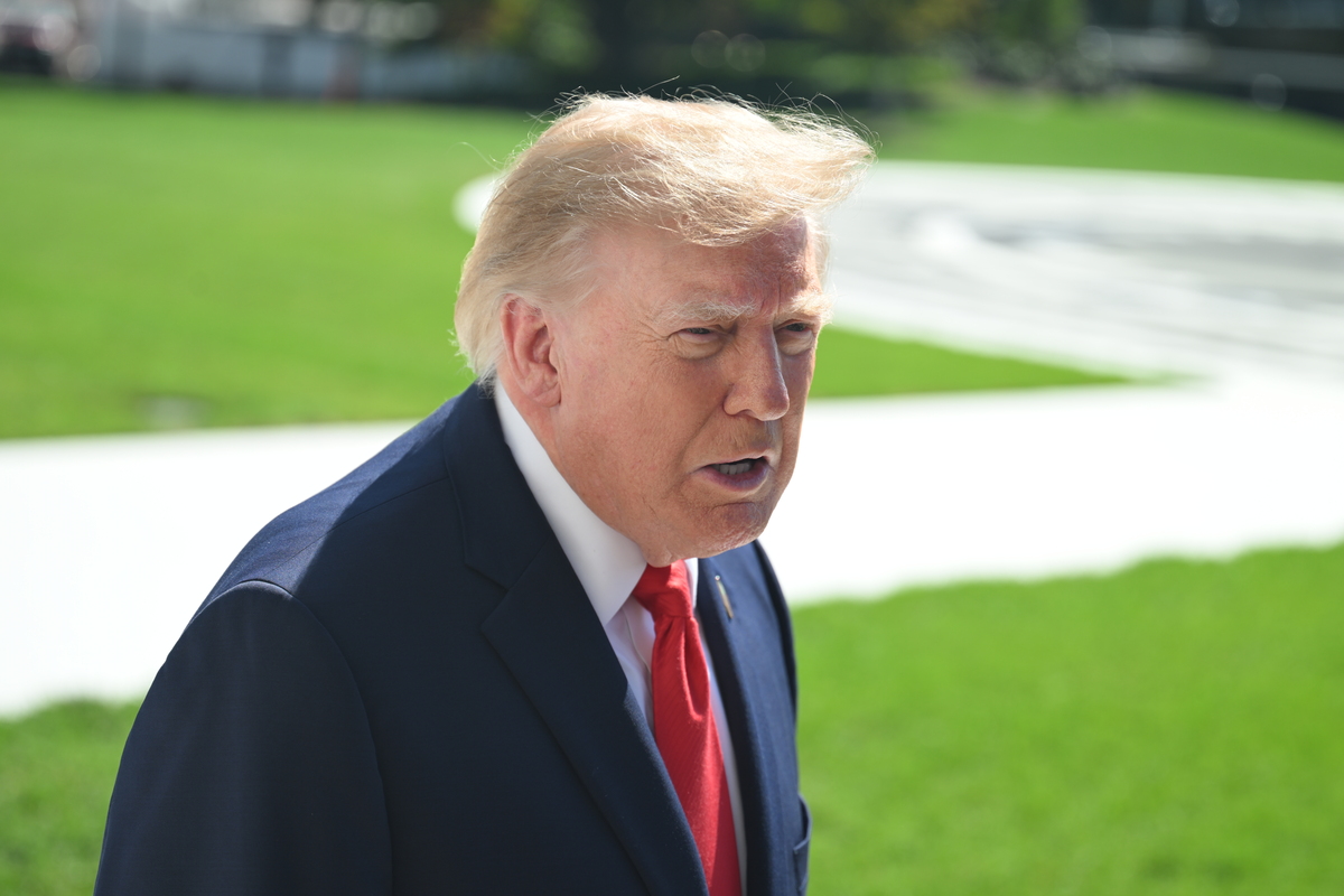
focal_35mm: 98
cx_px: 672
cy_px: 448
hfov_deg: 20.8
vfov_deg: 14.0
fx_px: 3658
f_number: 4
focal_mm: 98
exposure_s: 1/800
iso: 160
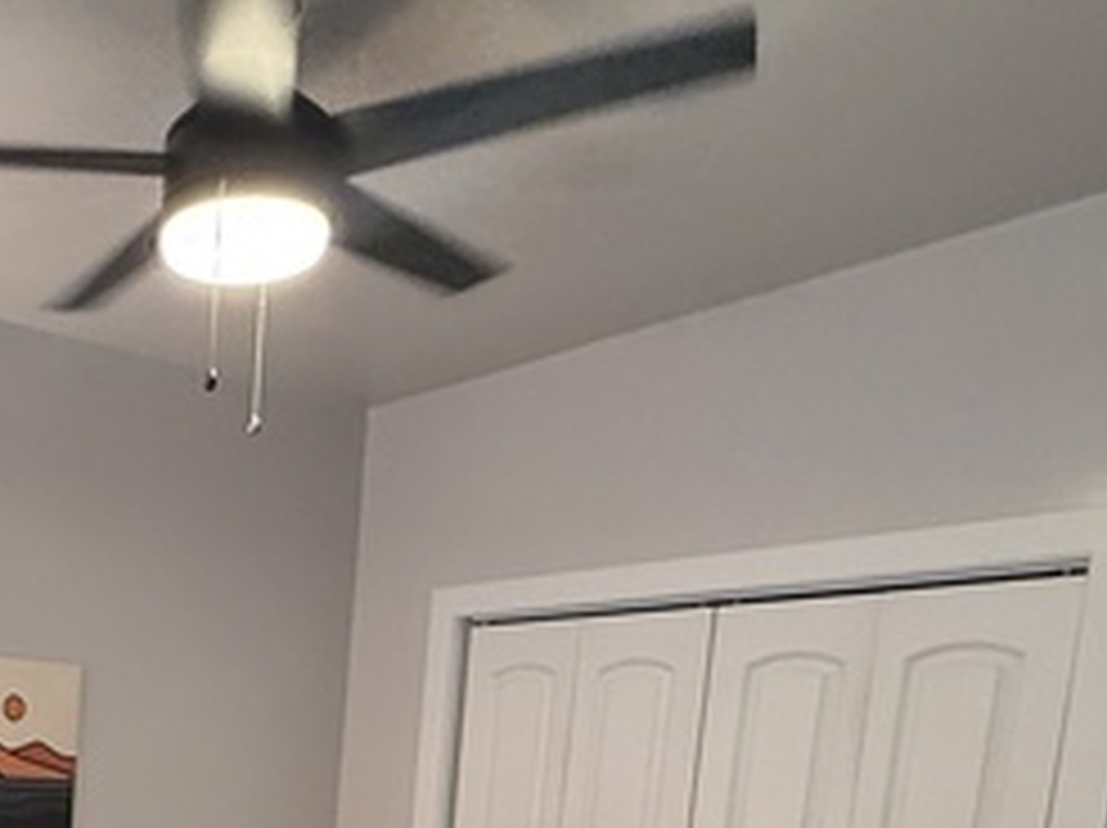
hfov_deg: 42.8
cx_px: 20
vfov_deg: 32.2
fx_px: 1214
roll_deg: -2.1
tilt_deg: -7.8
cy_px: 954
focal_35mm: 38
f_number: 2.2
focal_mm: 2.22
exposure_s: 1/120
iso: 500
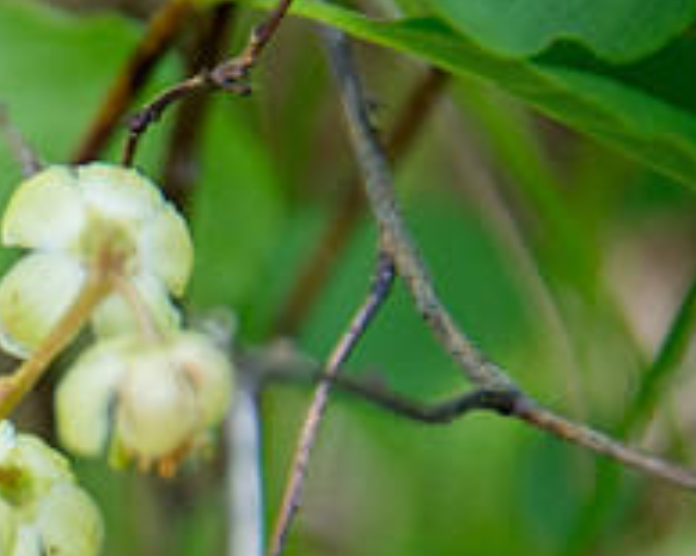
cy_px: 626
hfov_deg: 2.1
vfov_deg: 1.6
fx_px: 19353
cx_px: -320
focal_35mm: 940
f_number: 5.6
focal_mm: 300
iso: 1000
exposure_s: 1/500
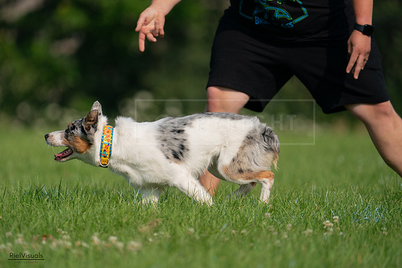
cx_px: 201
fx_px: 6701
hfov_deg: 3.4
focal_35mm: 600
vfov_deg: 2.3
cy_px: 134
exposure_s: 1/4000
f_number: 6.3
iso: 640
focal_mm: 600
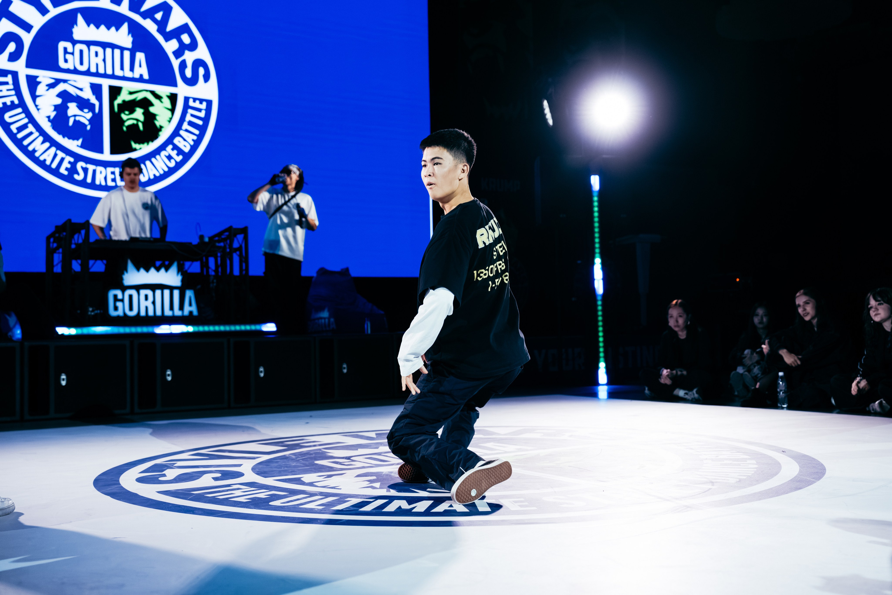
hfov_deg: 46.4
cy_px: 298
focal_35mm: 42
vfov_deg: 31.9
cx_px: 446
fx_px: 1041
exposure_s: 1/800
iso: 3200
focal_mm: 42
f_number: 2.8
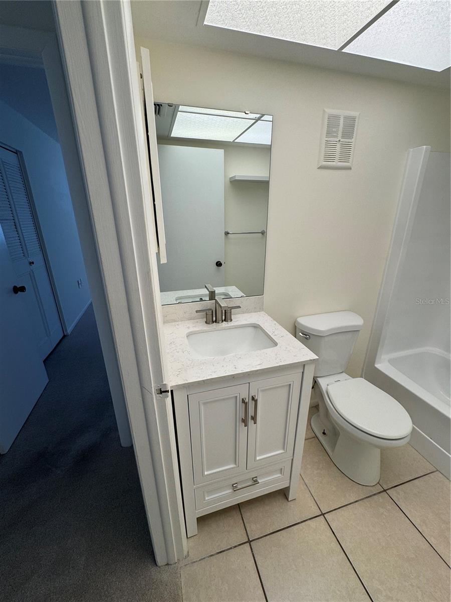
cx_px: 226
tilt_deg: -18.5
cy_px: 301
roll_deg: +0.7
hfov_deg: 85.7
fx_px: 243
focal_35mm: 14
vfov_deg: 102.1
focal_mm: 2.22
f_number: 2.2
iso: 64
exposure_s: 1/120
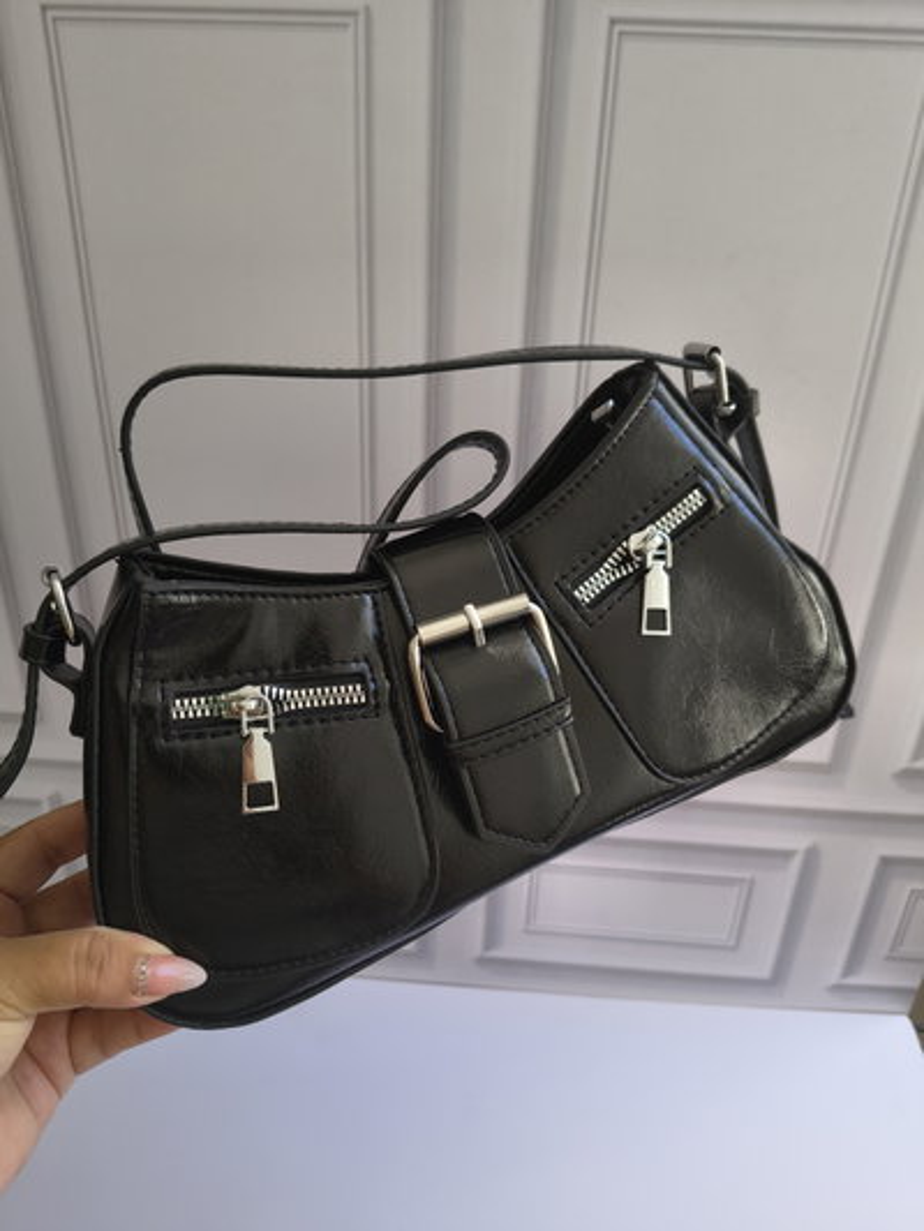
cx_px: 462
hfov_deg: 56.8
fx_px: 854
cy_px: 616
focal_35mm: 24
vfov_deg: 71.6
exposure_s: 1/114
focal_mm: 5.56
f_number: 1.8
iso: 100
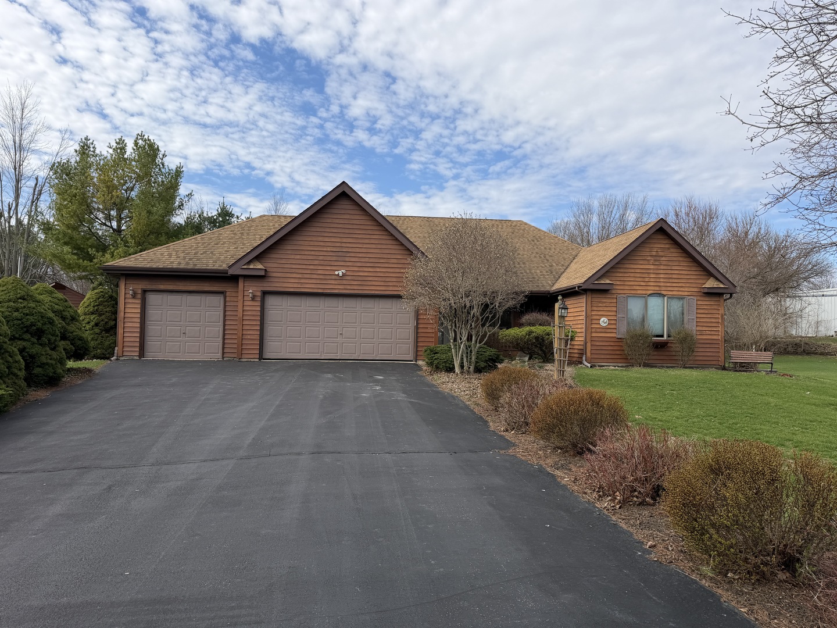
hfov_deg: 71.6
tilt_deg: +3.3
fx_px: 580
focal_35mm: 24
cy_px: 314
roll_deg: -1.6
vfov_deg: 56.8
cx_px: 418
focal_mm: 6.76
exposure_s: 1/4167
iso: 80
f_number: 1.78
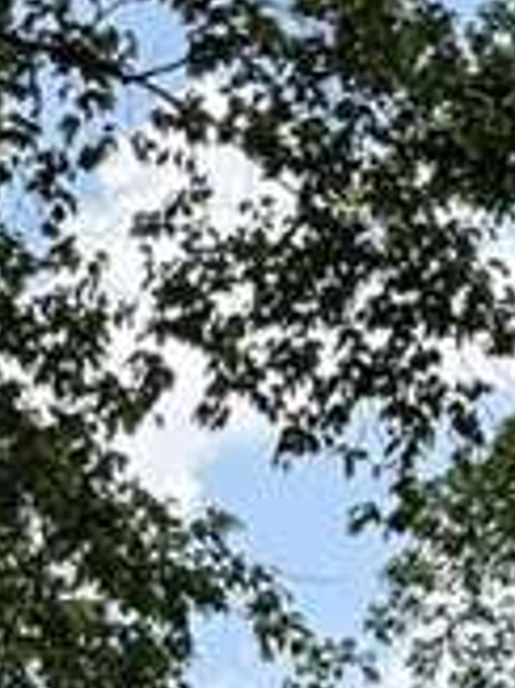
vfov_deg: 11.9
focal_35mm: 157
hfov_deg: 8.9
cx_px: -490
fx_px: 3118
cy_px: 1093
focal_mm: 6.76
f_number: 1.78
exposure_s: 1/1493
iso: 80
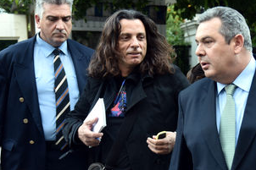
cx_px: 217
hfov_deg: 27.7
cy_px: 126
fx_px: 505
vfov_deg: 19.0
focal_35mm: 71
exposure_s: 1/200
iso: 1000
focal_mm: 34
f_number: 2.8
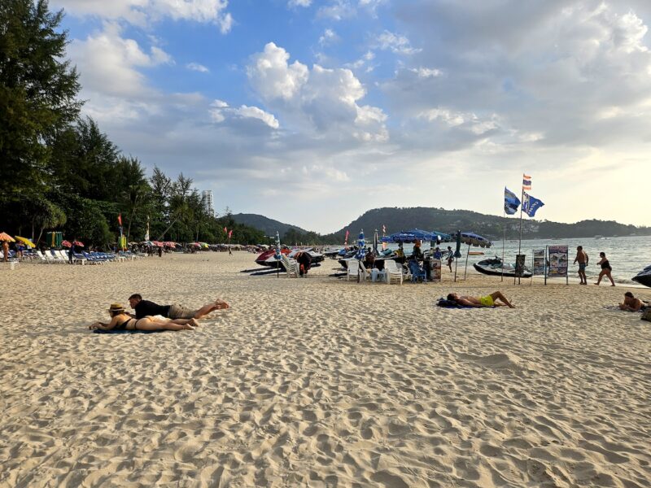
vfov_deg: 58.9
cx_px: 326
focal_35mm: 23
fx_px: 433
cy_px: 244
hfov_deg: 73.9
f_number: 1.8
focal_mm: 5.4
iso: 25
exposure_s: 1/2060
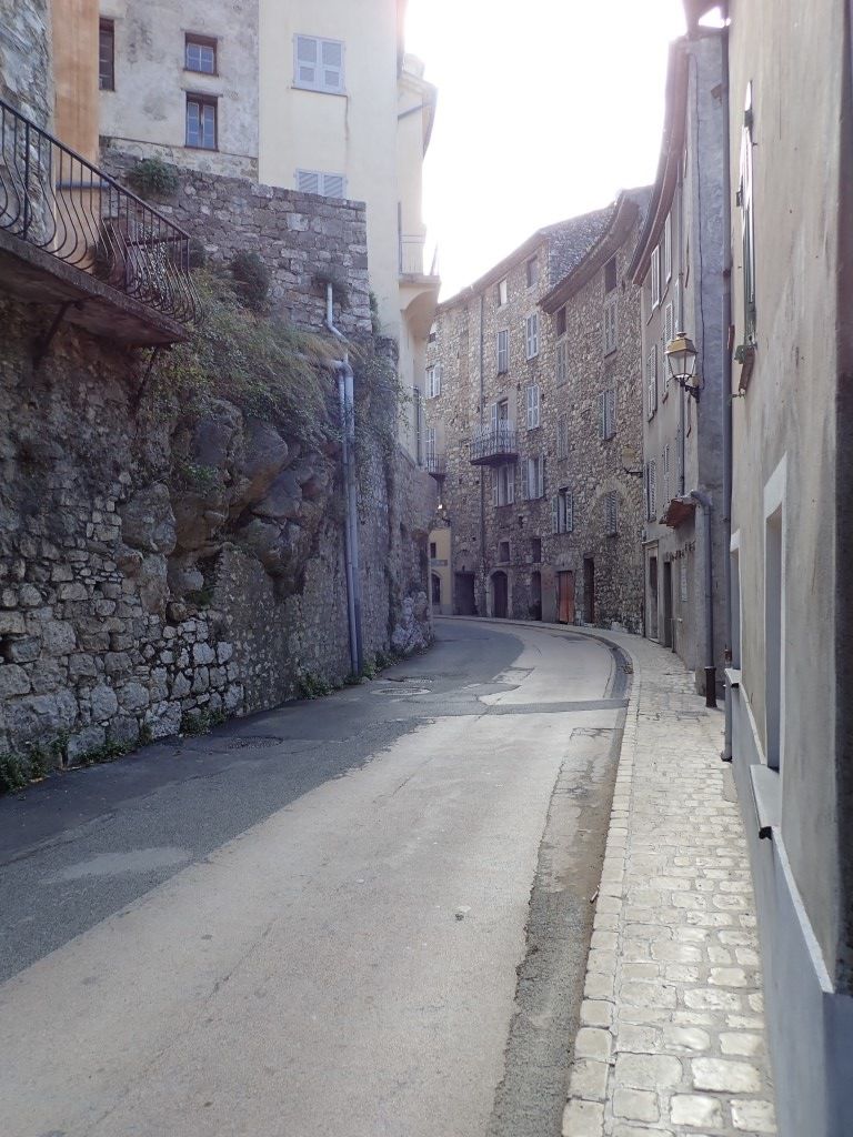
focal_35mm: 25
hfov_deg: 54.9
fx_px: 821
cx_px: 426
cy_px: 568
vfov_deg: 69.4
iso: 100
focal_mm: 4.5
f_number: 2.8
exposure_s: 1/200
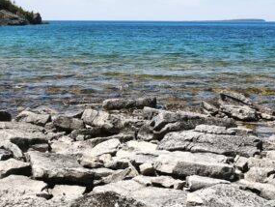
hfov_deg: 31.2
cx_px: 153
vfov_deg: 22.9
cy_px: 13
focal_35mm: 62
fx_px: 493
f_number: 1.62
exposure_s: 1/1762
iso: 50
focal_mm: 6.45
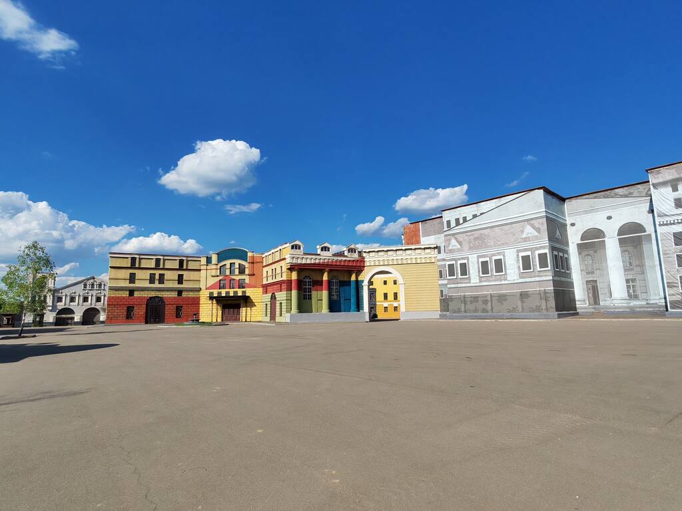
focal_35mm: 19
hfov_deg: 84.7
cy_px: 256
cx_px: 341
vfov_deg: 68.7
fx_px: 374
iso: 50
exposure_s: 1/1500
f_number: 2.2
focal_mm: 1.96
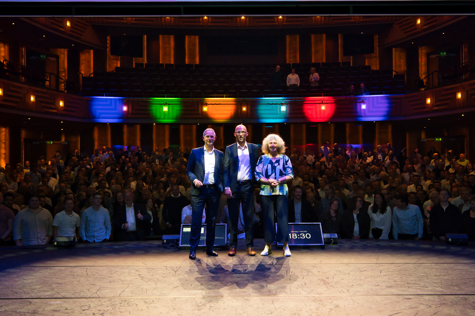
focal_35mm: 36
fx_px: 475
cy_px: 158
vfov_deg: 36.9
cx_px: 238
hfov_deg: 53.1
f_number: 3.2
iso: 2000
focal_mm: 24
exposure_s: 1/250
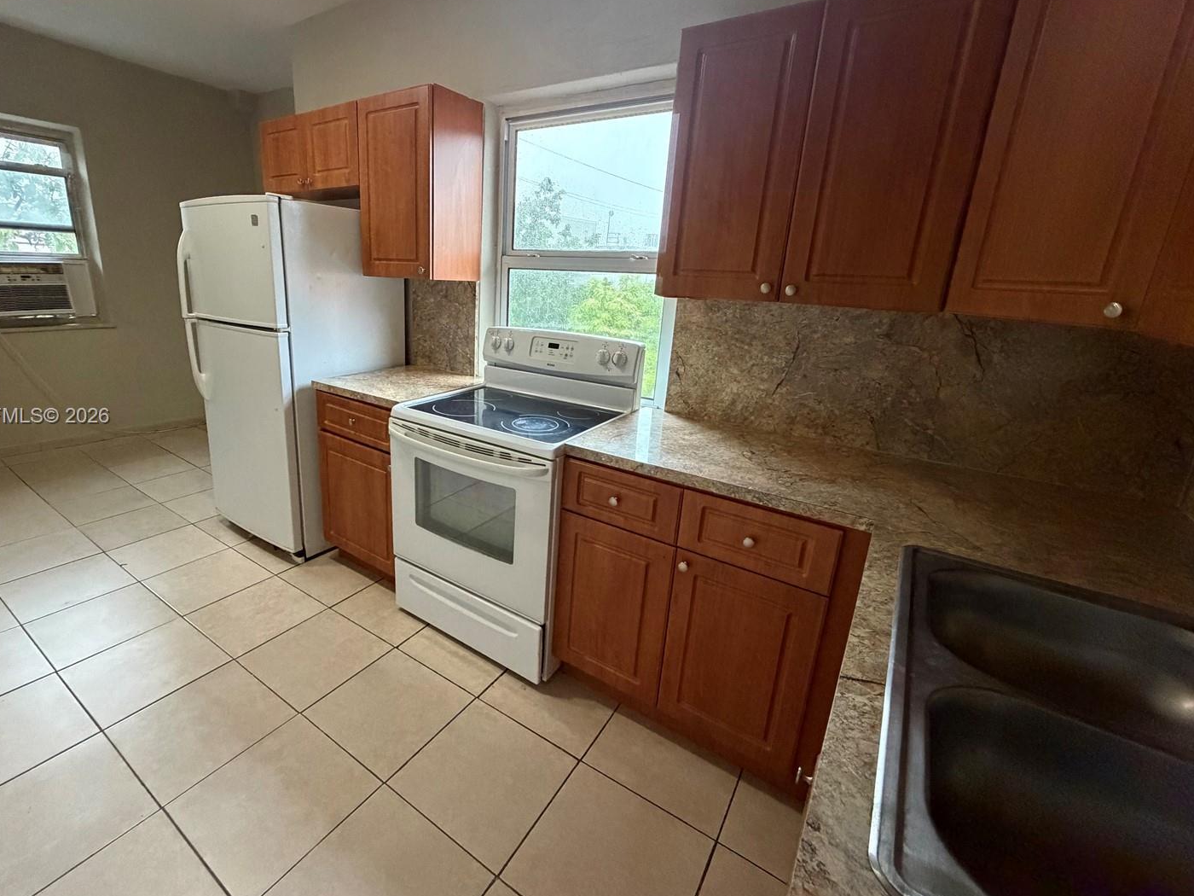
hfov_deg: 94.1
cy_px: 417
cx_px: 526
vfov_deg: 78.0
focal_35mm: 16
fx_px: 552
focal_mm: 2.22
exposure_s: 1/60
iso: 800
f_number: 2.2
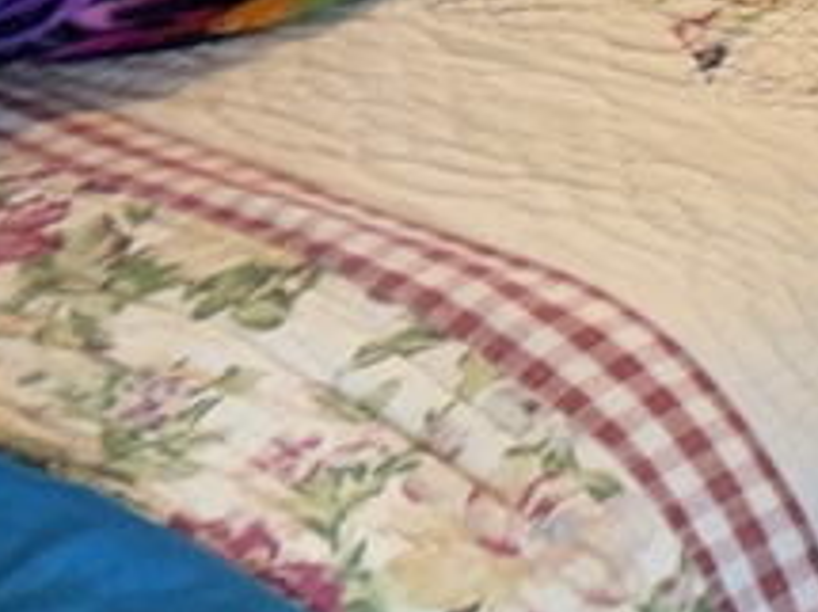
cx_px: 2477
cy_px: -1251
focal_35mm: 174
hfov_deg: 9.1
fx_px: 4109
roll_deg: +1.1
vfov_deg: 7.5
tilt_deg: -15.9
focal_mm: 5.96
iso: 32
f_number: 1.6
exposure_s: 1/24
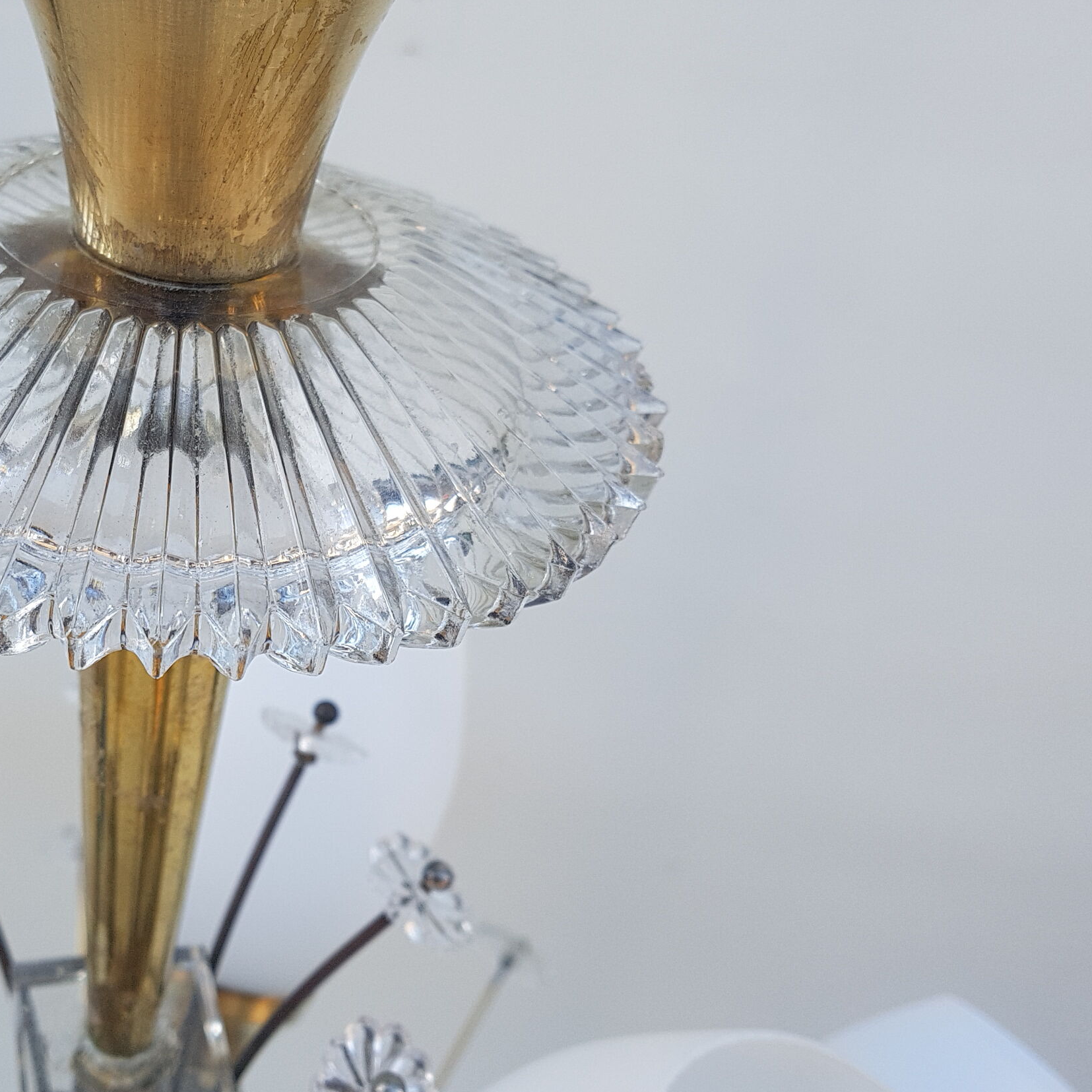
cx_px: 267
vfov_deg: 41.8
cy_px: 626
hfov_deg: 40.6
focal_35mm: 40
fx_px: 1428
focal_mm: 4.2
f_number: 1.7
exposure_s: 1/265
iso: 50
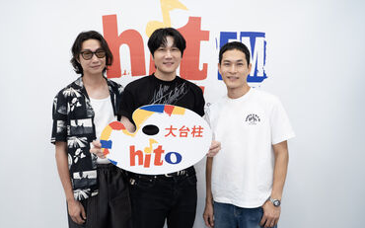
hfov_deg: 59.6
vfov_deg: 39.3
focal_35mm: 32
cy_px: 100
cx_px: 171
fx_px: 318
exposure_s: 1/160
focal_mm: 29
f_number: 2.8
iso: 250
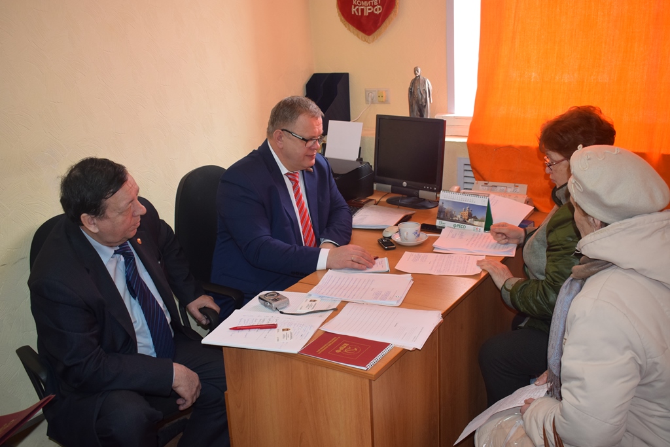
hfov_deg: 53.1
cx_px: 335
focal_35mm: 36
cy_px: 224
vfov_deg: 36.9
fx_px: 670
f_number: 5
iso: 800
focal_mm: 24
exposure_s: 1/100
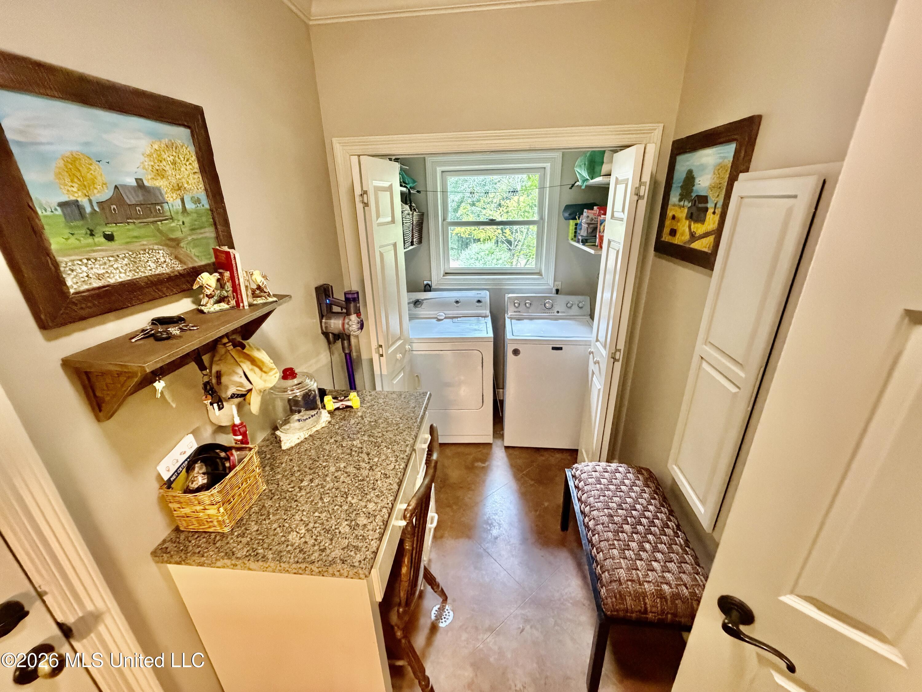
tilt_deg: -19.9
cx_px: 461
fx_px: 373
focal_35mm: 14
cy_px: 346
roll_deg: +2.2
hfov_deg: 102.1
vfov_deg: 85.7
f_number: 2.2
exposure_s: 1/60
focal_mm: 2.22
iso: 800
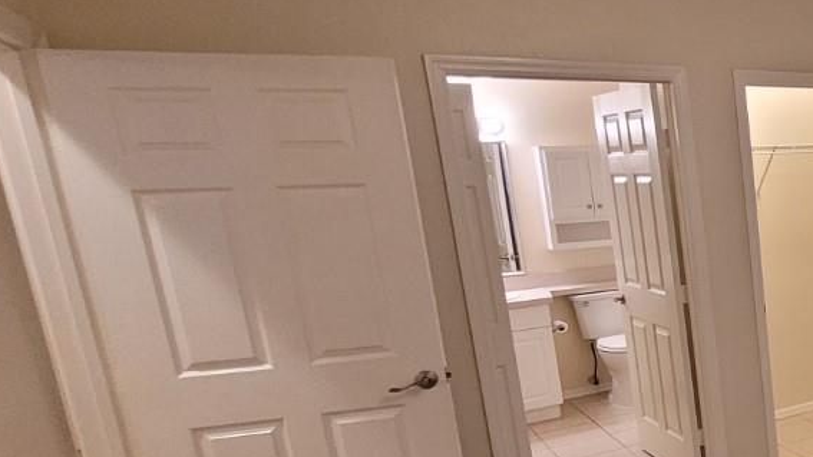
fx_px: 776
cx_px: 1014
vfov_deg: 32.4
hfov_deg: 38.1
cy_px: 329
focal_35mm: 36
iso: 320
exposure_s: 1/40
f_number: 2.2
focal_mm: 1.74
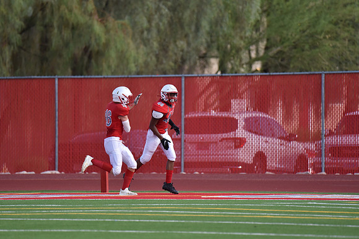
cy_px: 120
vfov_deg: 2.3
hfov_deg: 3.4
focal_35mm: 600
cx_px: 180
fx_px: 5984
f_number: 6.3
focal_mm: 600
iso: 1600
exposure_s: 1/3200
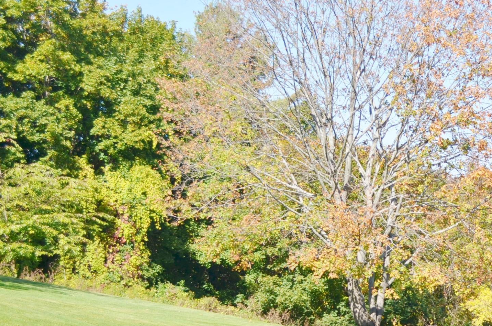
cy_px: 226
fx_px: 1200
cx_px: 493
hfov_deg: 22.3
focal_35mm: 88
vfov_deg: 15.4
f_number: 4.5
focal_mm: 28
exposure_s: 1/640
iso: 100
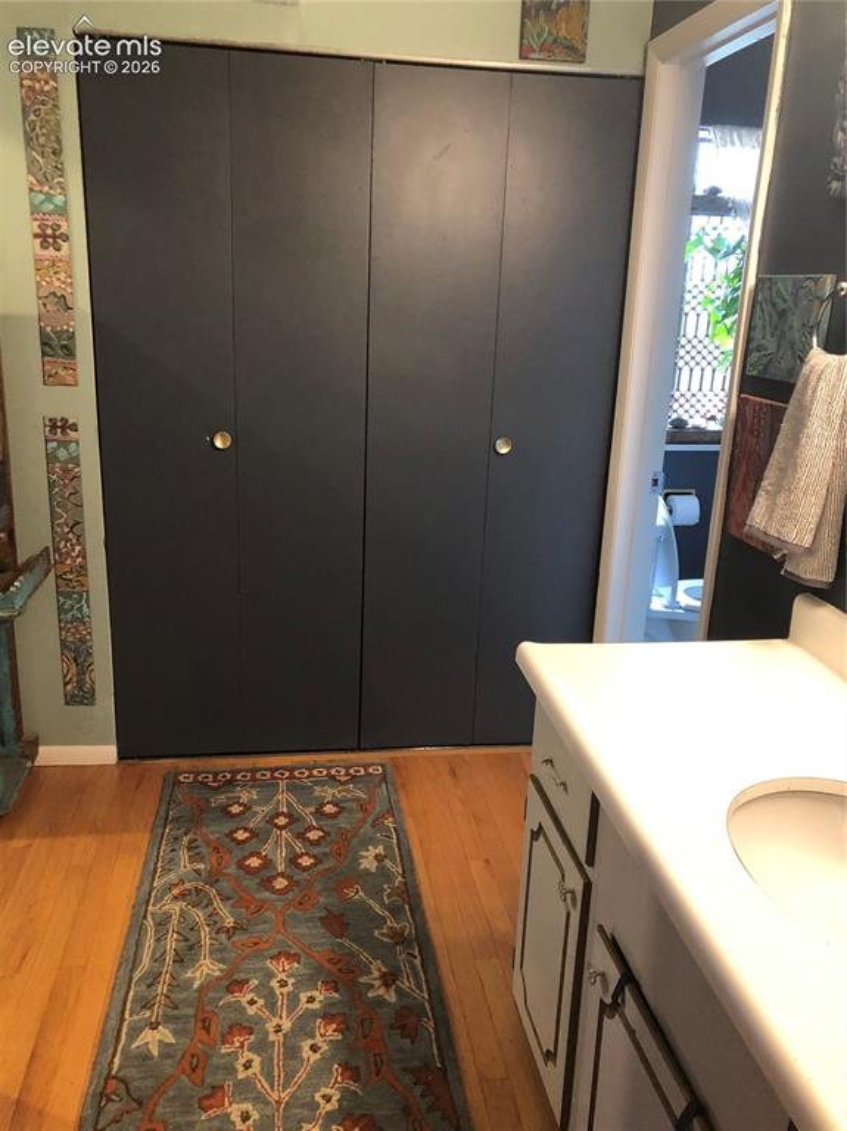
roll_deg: -1.9
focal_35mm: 28
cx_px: 424
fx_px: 915
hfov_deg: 49.7
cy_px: 566
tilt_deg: -17.4
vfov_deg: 63.5
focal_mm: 3.99
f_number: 1.8
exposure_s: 1/15
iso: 100
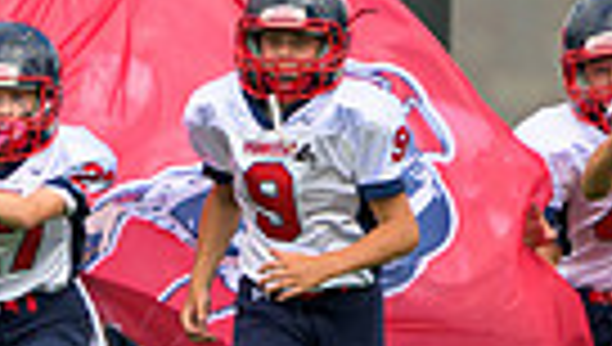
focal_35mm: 2783
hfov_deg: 0.8
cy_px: 110
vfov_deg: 0.4
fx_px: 45233
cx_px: -94
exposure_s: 1/2000
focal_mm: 560
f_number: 4
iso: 200
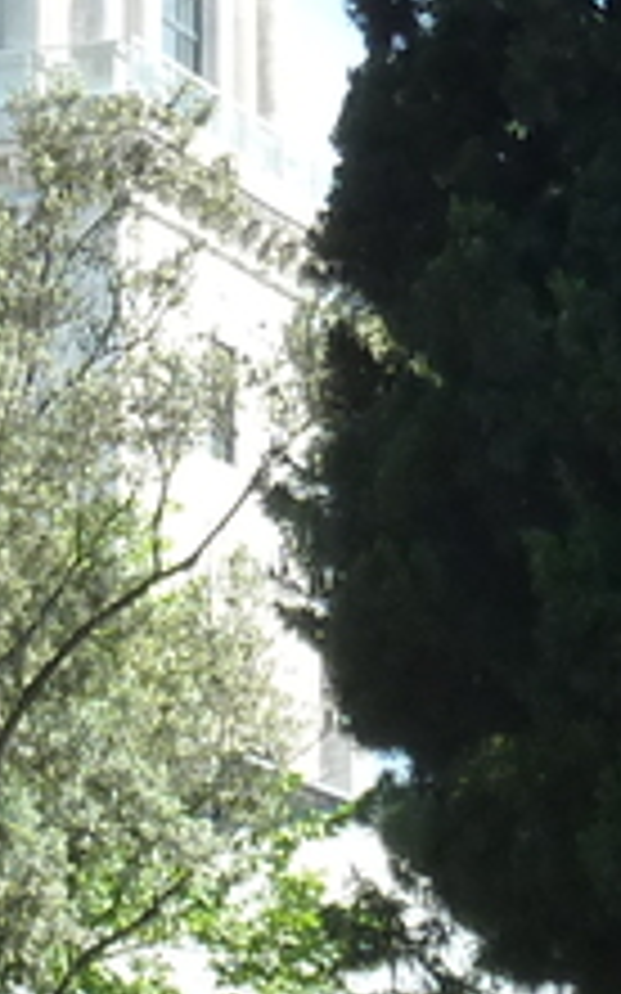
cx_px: -36
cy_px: 436
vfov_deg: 11.4
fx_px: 4986
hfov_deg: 7.1
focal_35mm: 184
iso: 125
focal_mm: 5.3
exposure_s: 1/320
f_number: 4
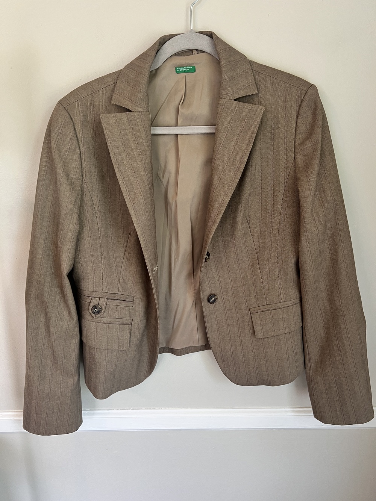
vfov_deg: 67.3
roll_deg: +0.1
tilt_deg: -16.9
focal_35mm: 26
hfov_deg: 53.1
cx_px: 188
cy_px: 250
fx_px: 376
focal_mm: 5.7
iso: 80
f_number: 1.5
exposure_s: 1/60
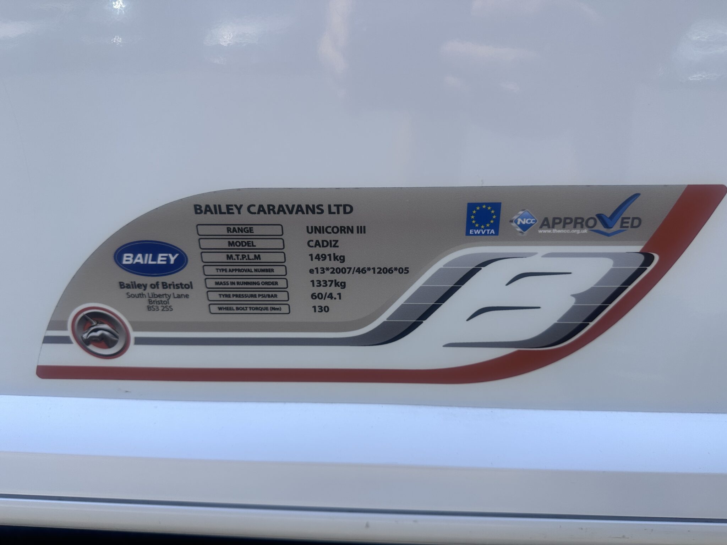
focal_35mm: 24
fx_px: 504
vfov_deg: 56.8
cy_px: 272
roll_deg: +0.1
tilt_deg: -22.2
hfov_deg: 71.6
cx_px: 364
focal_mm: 6.86
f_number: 1.78
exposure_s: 1/2809
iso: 80
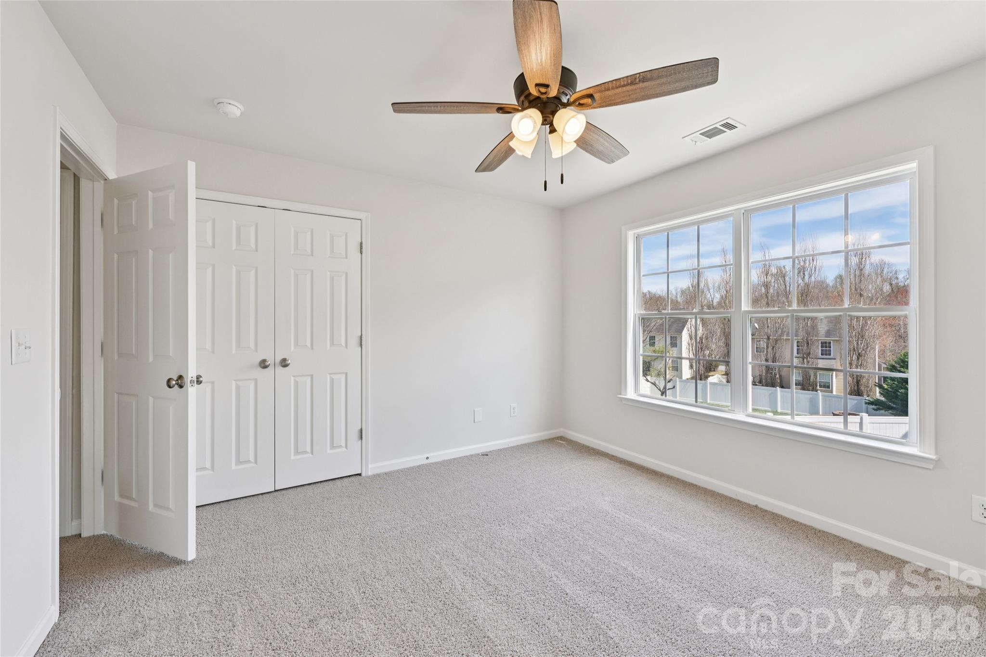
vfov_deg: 81.2
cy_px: 328
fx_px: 383
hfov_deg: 104.3
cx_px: 493
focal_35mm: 14
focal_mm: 14
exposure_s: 1/100
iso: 100
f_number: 8
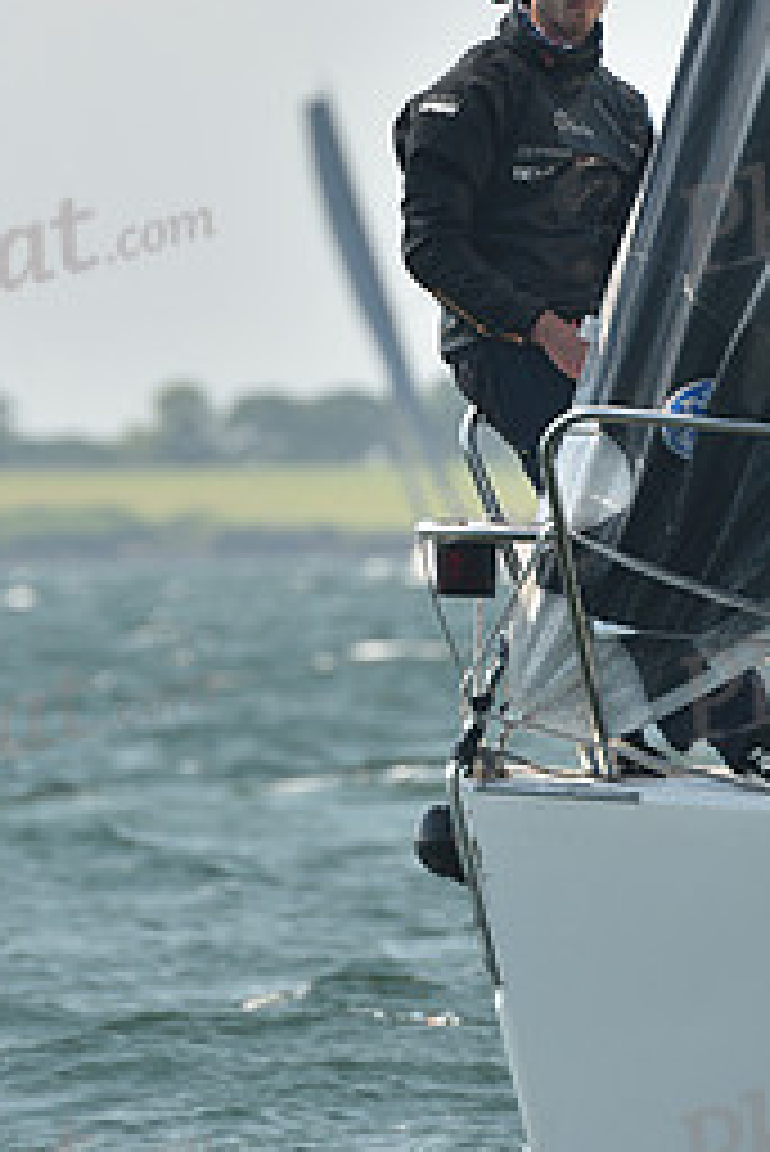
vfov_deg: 4.5
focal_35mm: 453
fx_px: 14513
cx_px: 448
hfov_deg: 3.0
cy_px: 459
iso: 250
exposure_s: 1/640
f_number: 4.5
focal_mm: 200
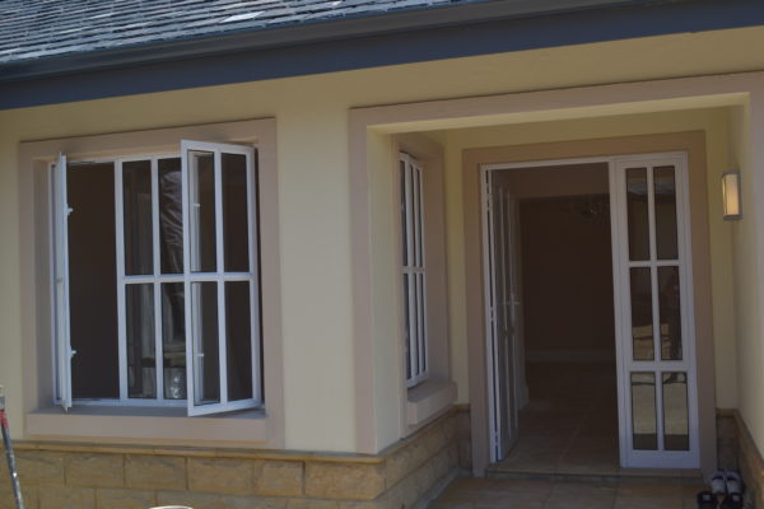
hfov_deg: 46.4
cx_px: 382
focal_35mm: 42
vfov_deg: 31.9
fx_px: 891
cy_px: 254
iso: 100
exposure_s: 1/200
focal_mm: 28
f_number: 7.1
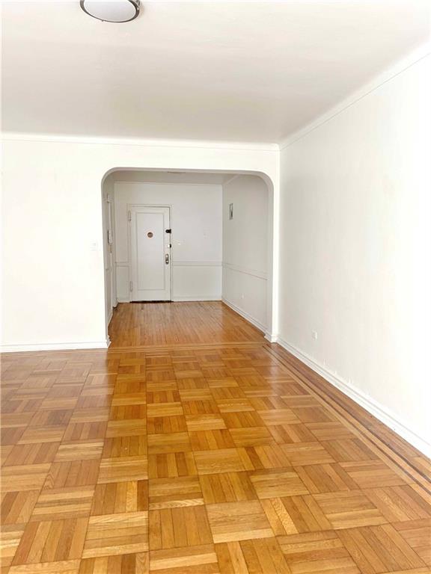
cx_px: 216
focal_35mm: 26
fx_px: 432
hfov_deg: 53.1
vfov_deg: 67.3
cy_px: 287
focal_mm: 5.7
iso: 125
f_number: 1.5
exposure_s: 1/65
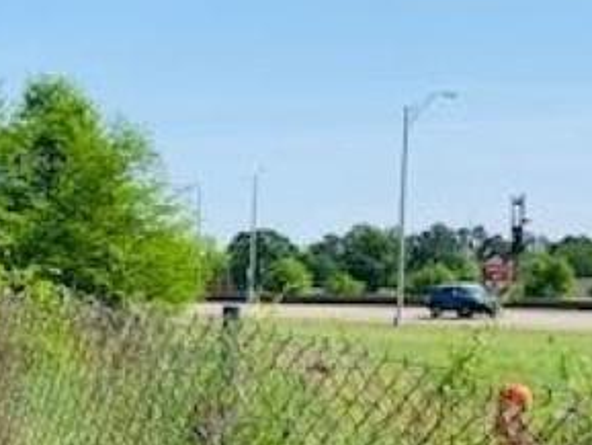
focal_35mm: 92
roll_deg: -1.4
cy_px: 383
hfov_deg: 20.5
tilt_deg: +0.1
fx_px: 1574
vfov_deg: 15.9
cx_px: -25
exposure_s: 1/2208
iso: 25
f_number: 1.8
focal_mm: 4.25
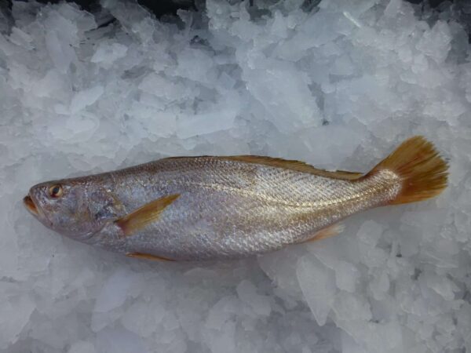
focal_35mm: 24
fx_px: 327
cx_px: 236
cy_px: 176
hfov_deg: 71.6
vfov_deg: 56.8
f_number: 4
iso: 100
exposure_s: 1/250
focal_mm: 4.3
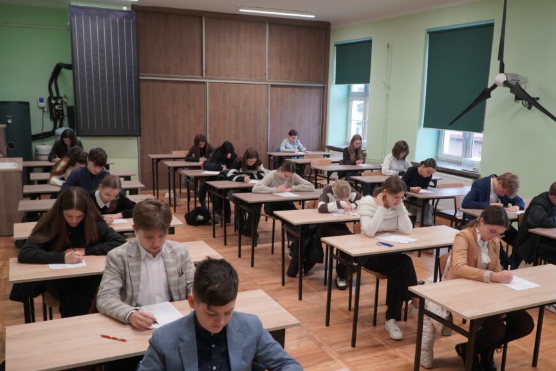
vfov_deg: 41.0
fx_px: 494
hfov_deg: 58.6
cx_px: 307
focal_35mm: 32
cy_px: 210
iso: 1250
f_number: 4
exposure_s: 1/160
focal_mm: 18
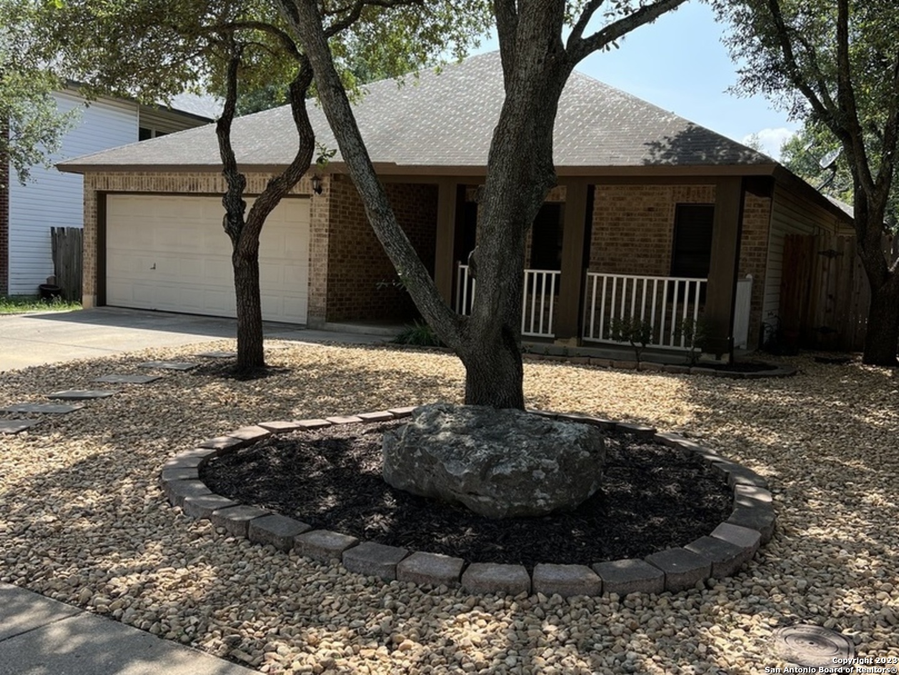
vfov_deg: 53.1
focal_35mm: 26
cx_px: 450
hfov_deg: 67.3
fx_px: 675
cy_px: 338
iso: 50
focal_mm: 5.7
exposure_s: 1/1196
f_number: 1.5
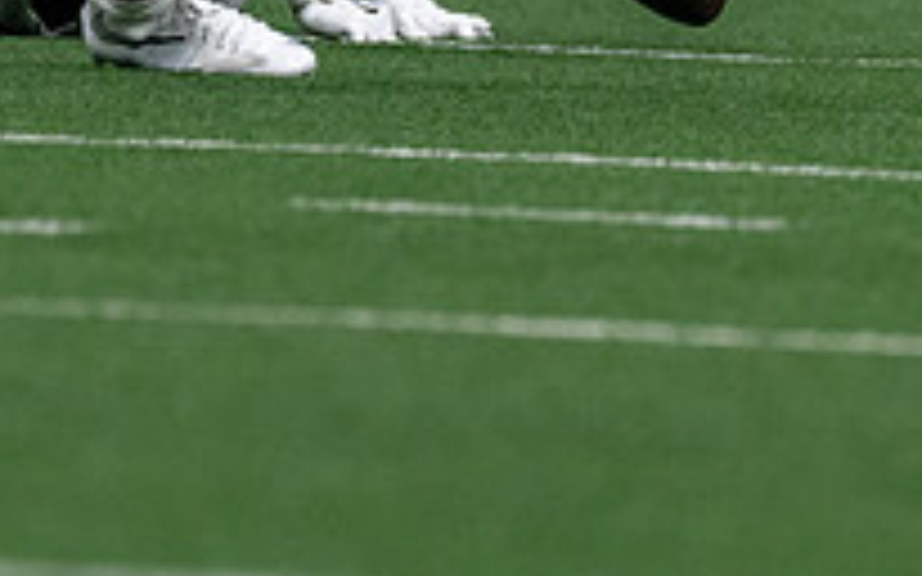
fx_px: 31250
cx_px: 521
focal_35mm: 1244
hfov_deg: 1.7
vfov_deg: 1.1
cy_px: -133
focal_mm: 200
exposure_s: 1/1000
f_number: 2.8
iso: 1600
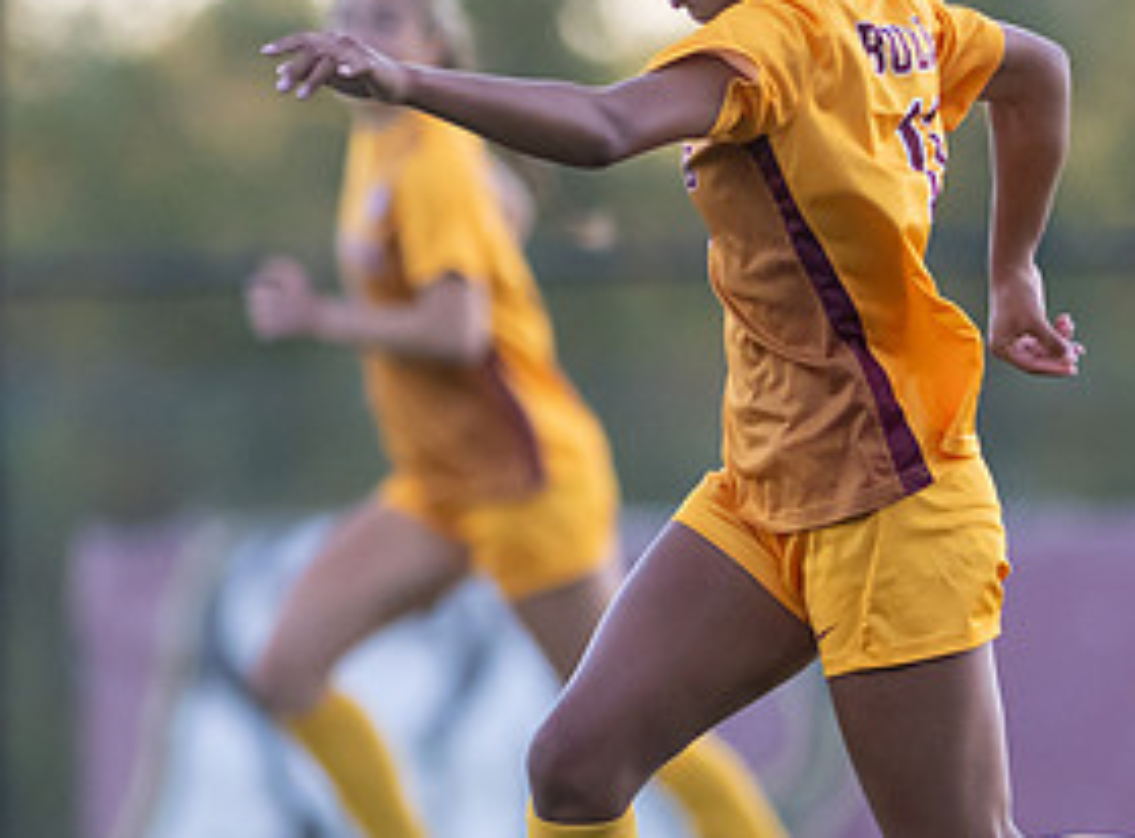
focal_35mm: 1016
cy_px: 697
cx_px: 1045
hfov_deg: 2.0
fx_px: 33128
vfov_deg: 1.4
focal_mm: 300
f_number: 2.8
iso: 1400
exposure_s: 1/1600
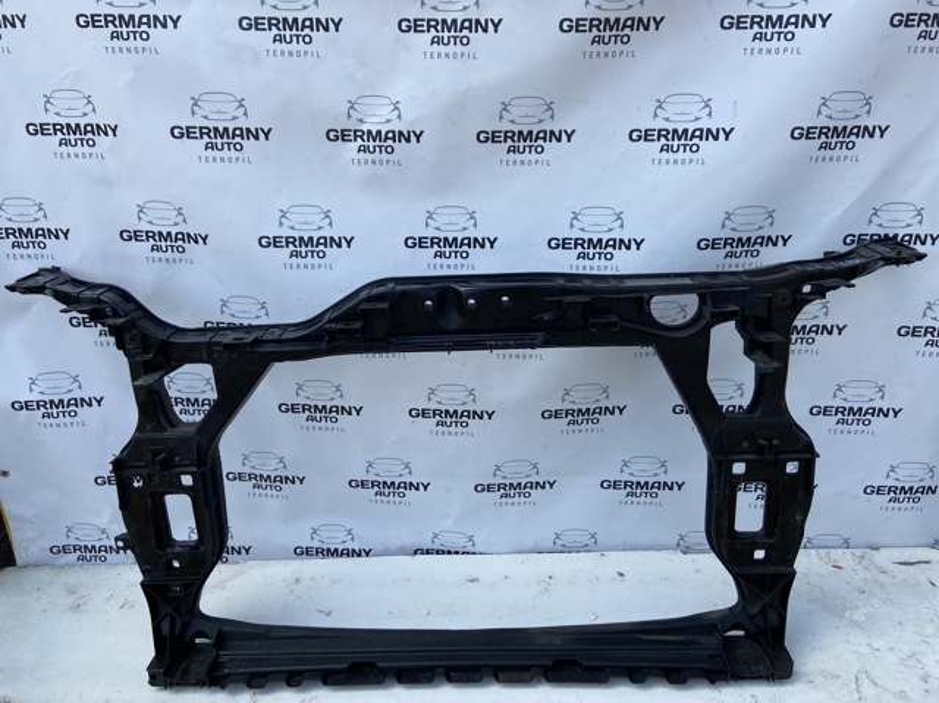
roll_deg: +0.5
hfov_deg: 67.3
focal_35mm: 26
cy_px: 352
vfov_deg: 53.0
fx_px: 705
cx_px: 470
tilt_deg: -22.2
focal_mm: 4.25
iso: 32
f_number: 1.8
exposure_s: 1/1727
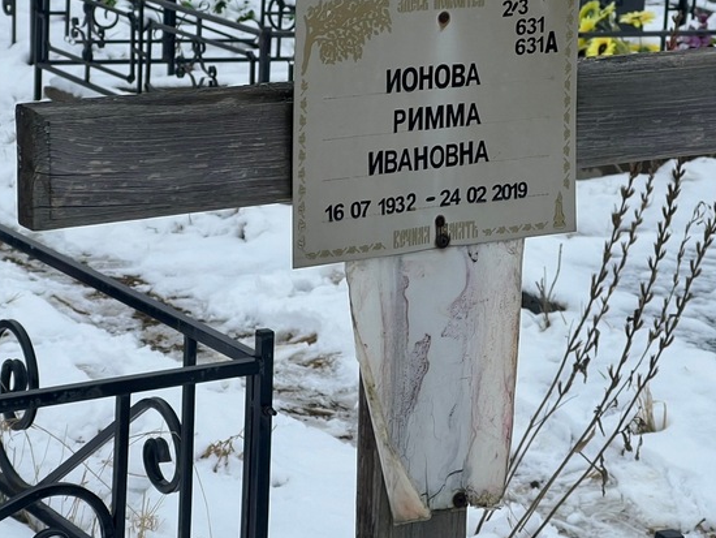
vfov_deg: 13.2
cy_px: 181
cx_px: 488
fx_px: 2318
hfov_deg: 17.5
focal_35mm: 112
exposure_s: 1/99
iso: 32
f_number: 2.8
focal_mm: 9
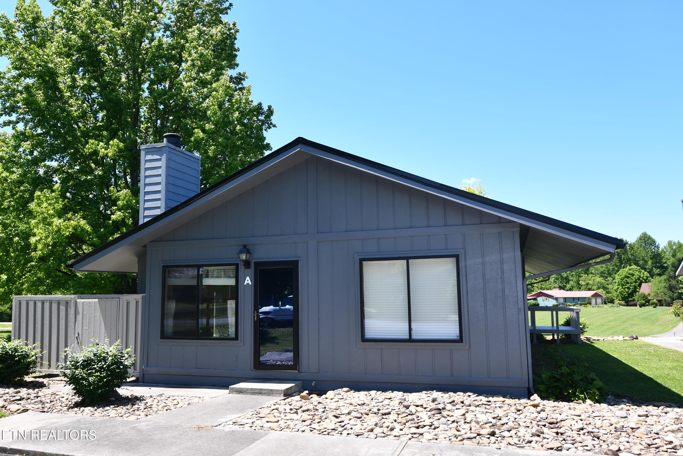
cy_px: 228
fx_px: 512
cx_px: 342
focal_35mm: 27
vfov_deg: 47.9
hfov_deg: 67.4
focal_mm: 18
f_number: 6.3
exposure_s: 1/250
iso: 100
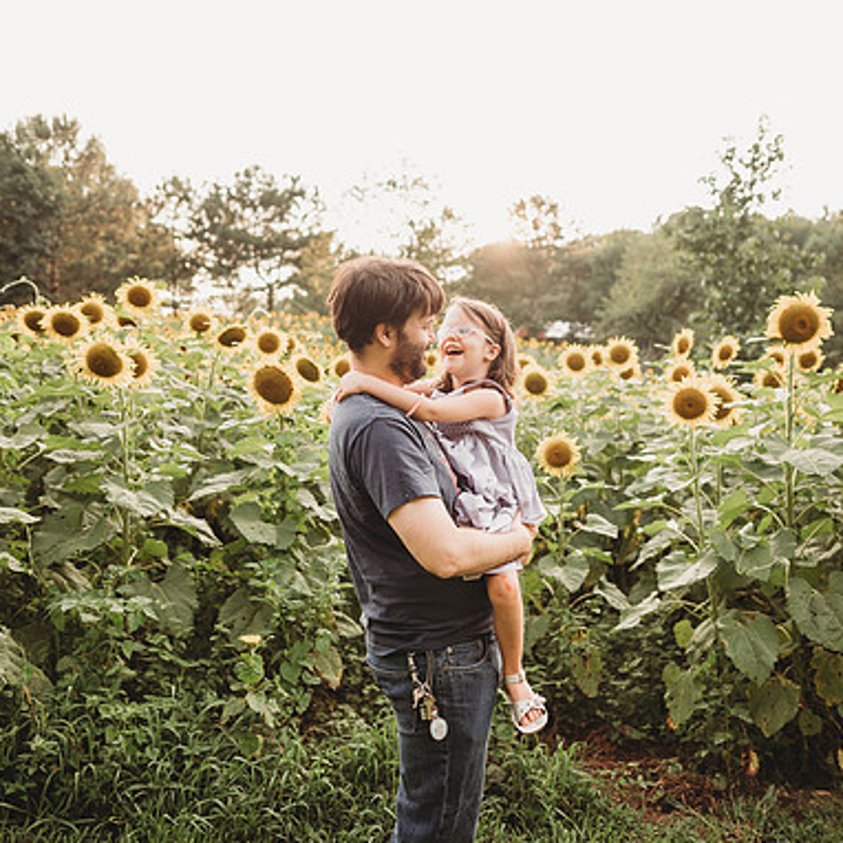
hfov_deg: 52.4
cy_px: 420
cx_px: 472
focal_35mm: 31
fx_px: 854
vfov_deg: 52.5
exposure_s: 1/500
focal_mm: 24
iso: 125
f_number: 2.2
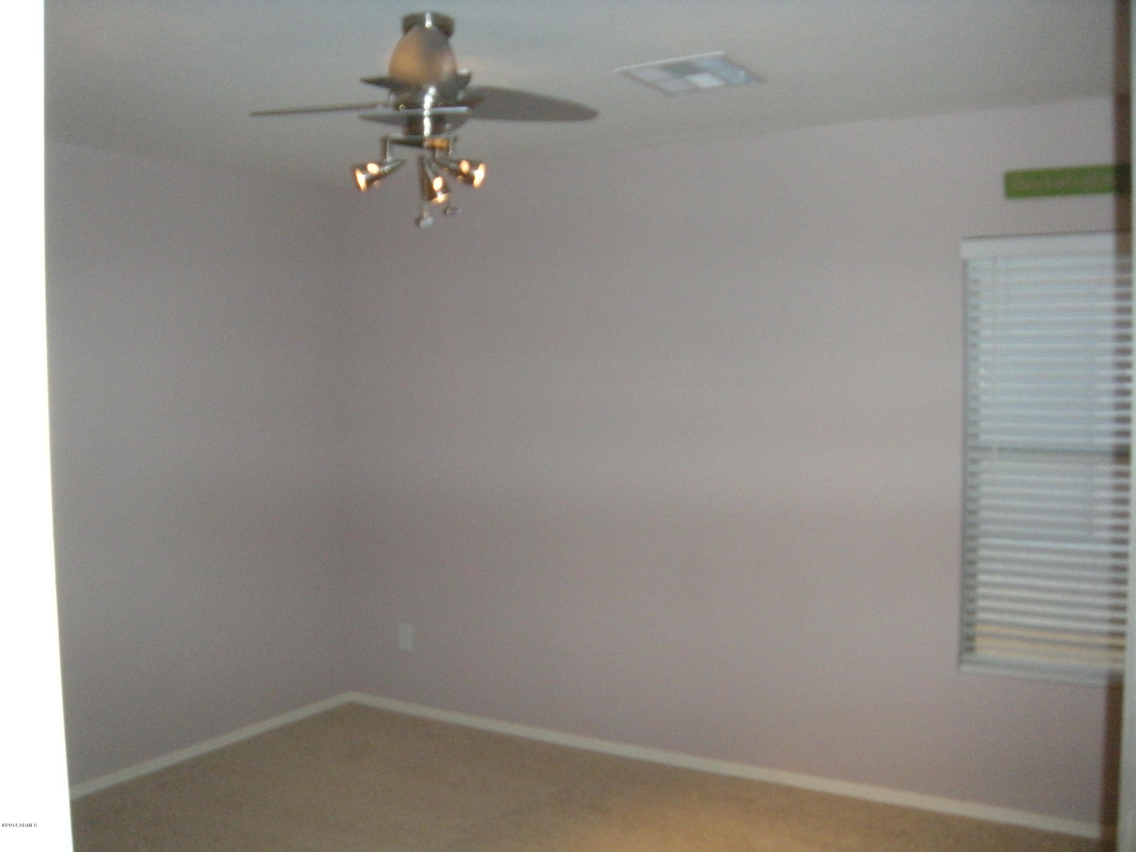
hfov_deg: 52.6
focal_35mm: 35
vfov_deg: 40.7
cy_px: 426
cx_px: 568
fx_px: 1149
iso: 400
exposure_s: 1/60
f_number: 3.8
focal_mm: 5.9
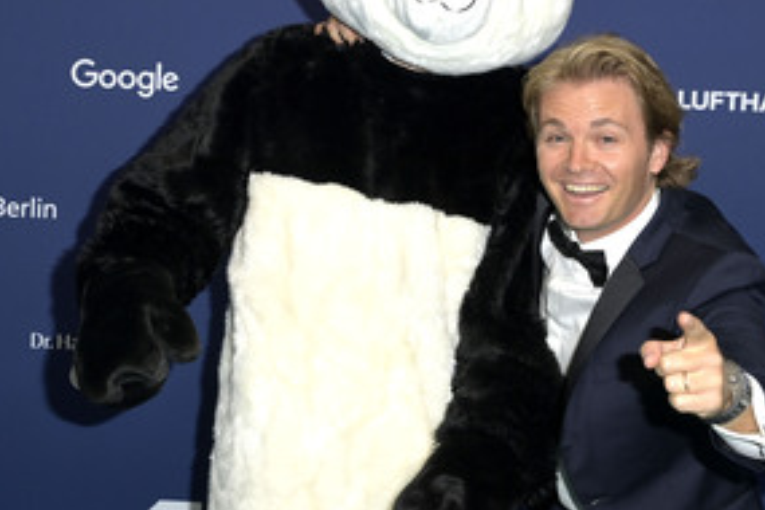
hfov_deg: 25.6
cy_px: 164
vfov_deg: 17.2
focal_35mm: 79
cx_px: 302
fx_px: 1679
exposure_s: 1/250
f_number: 6.3
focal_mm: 50
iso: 800
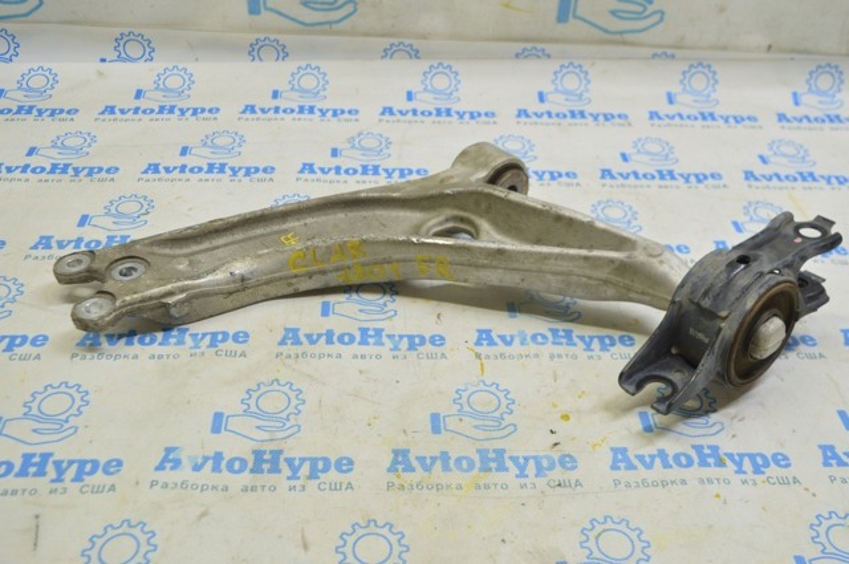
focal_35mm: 39
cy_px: 282
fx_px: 919
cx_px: 424
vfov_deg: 34.1
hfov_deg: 49.6
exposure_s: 1/25
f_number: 5.6
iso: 400
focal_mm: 26
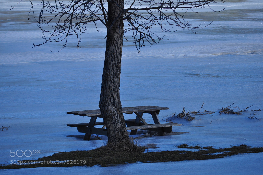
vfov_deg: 4.8
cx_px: 132
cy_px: 88
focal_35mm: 285
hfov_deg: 7.2
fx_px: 2080
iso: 200
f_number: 7.1
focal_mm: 190
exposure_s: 1/800
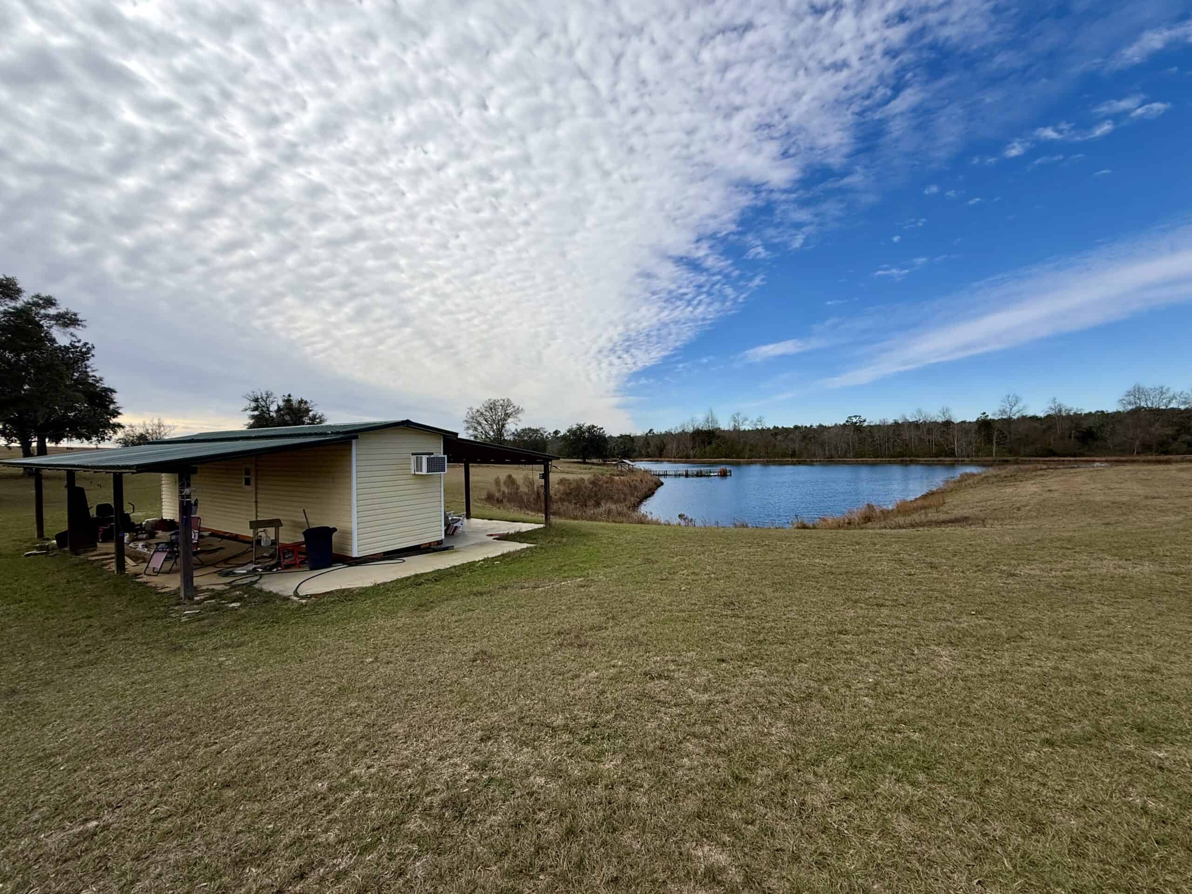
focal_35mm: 14
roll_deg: +2.1
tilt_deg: +2.0
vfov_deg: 85.7
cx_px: 596
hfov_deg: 102.1
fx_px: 482
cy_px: 447
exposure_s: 1/3125
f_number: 2.2
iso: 50
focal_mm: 2.22
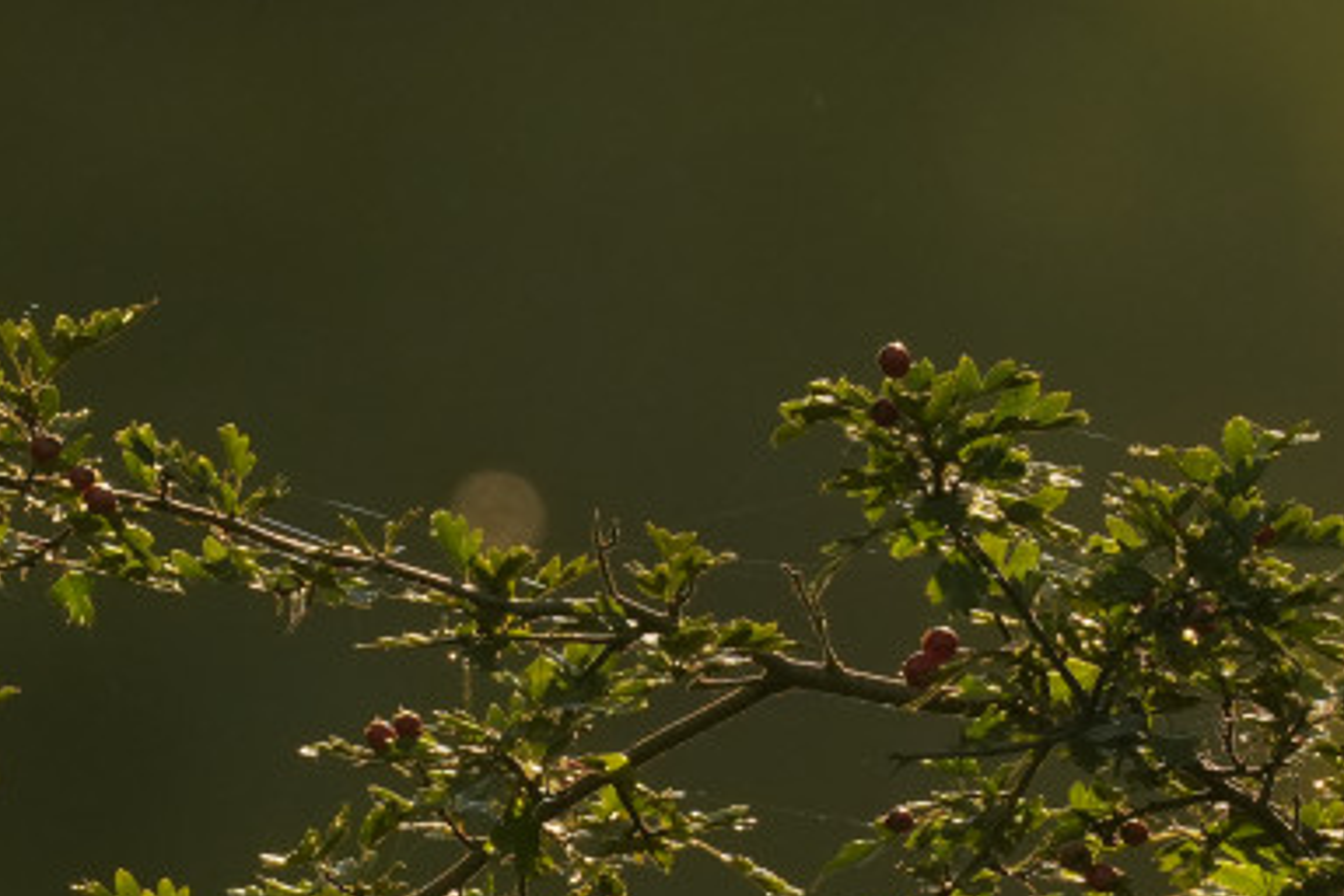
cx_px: 312
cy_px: 980
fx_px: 92915
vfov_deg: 0.6
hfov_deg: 0.8
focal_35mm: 2489
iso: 800
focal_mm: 600
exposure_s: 1/1000
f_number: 6.3
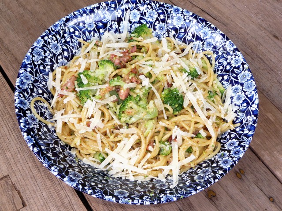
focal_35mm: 45
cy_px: 106
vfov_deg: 32.2
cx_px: 141
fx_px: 367
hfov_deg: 42.1
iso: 100
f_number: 4.1
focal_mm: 7.6
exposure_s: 1/40
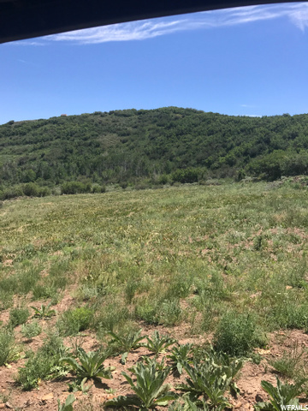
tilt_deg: -3.7
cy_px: 206
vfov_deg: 63.4
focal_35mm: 28
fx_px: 332
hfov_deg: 49.7
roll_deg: +0.3
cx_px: 154
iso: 20
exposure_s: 1/1808
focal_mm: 3.99
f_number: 1.8
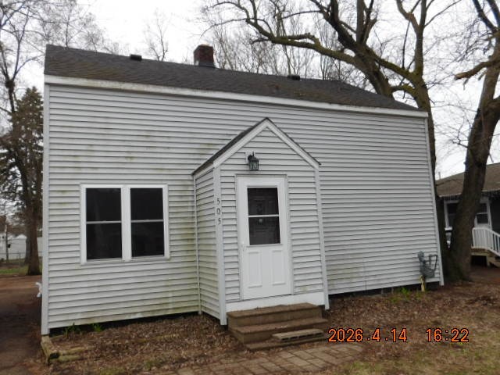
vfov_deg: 46.8
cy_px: 188
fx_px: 433
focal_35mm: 30
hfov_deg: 60.0
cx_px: 250
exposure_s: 1/160
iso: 125
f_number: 3.2
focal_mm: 5.3
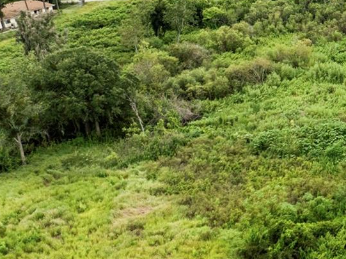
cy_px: 99
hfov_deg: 22.9
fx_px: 709
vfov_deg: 20.7
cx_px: 502
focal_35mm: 71
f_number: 2.8
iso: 220
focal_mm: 12.29
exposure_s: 1/1250
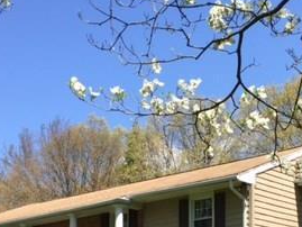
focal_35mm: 69
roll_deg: -0.3
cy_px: 245
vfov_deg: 20.4
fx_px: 602
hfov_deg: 28.0
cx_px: 204
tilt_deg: +4.7
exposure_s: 1/1099
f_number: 2.2
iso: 32
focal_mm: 4.15
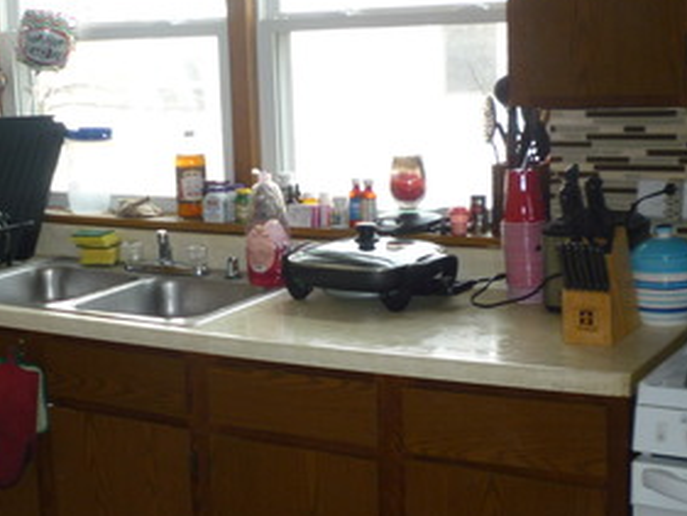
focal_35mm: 66
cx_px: 193
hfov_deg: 29.0
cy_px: 296
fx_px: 1310
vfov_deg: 22.3
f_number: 3.3
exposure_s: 1/30
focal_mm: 5.2
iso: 100
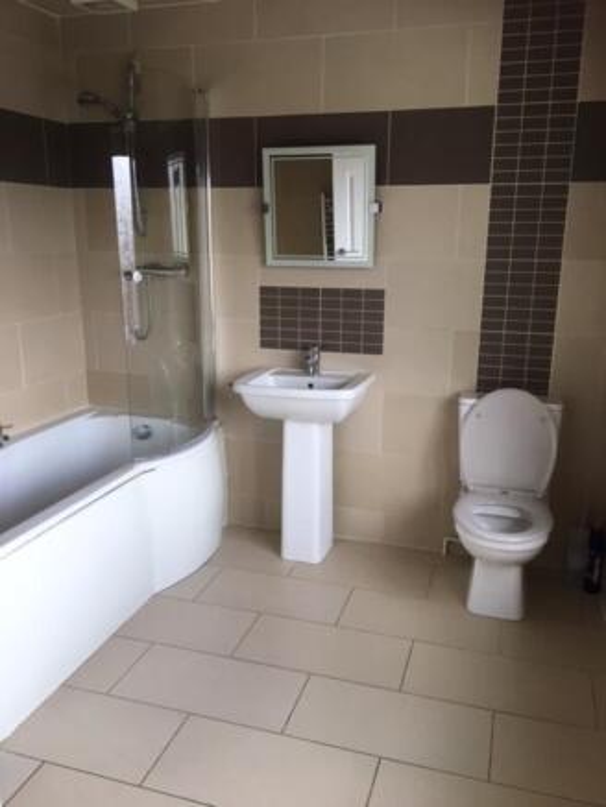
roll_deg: -1.0
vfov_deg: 61.6
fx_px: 677
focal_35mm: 29
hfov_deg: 48.2
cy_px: 404
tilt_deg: -13.9
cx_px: 303
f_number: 2.2
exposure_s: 1/33
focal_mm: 4.15
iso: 32
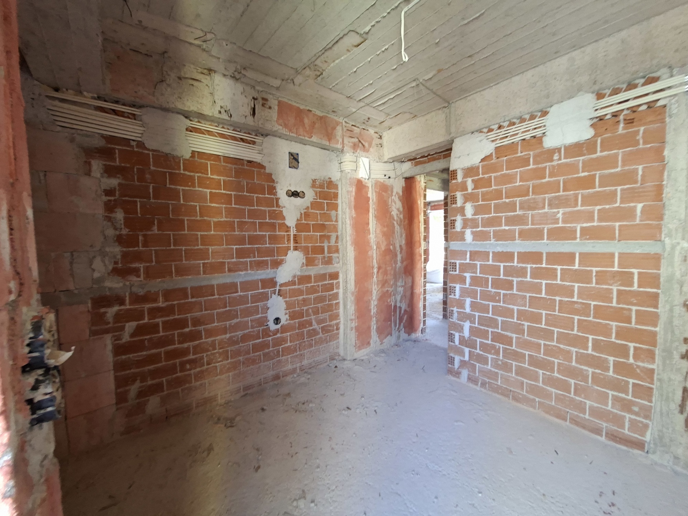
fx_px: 258
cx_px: 344
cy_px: 258
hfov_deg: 106.2
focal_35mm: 13
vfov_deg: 89.9
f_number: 2.2
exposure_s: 1/40
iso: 200
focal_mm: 1.74
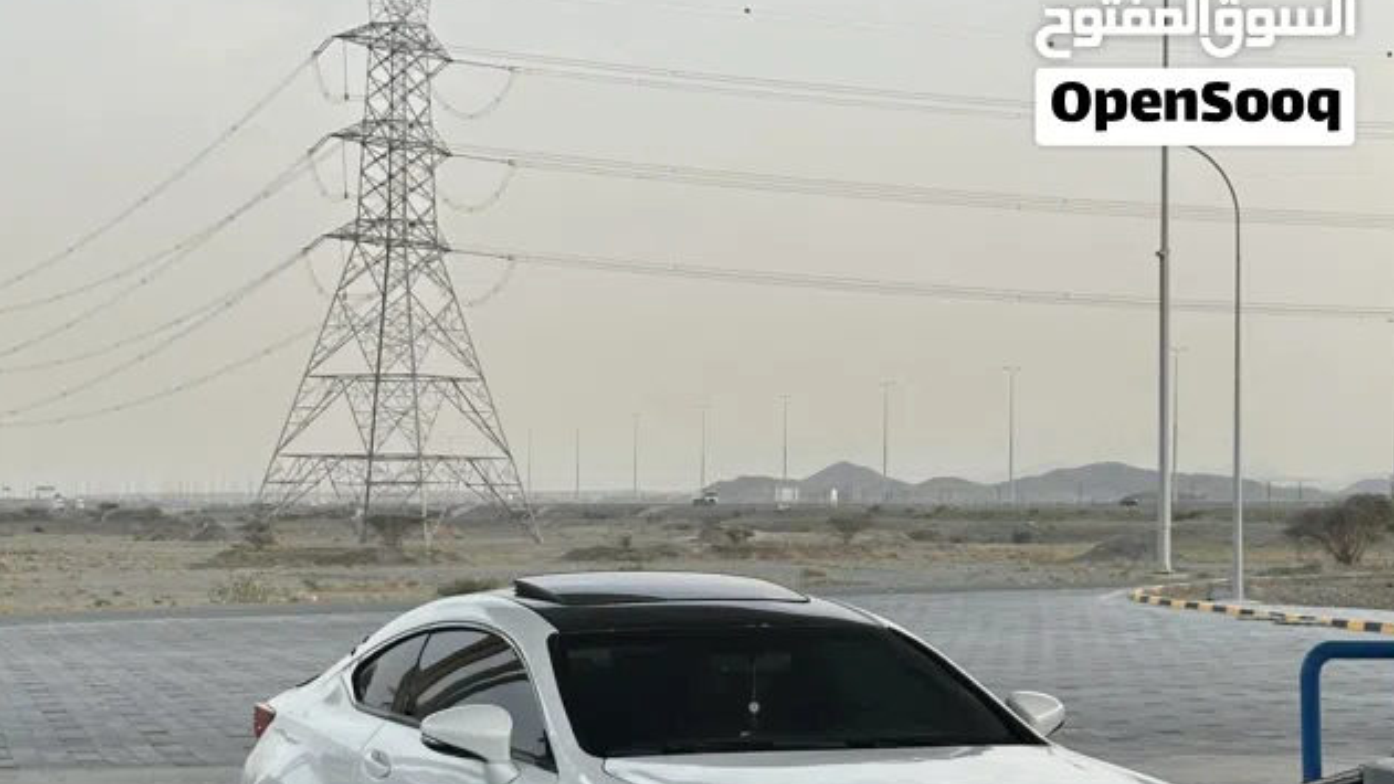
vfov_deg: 22.6
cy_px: 464
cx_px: 703
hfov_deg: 39.2
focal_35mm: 53
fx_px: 1959
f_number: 1.78
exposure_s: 1/1085
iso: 64
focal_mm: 6.86
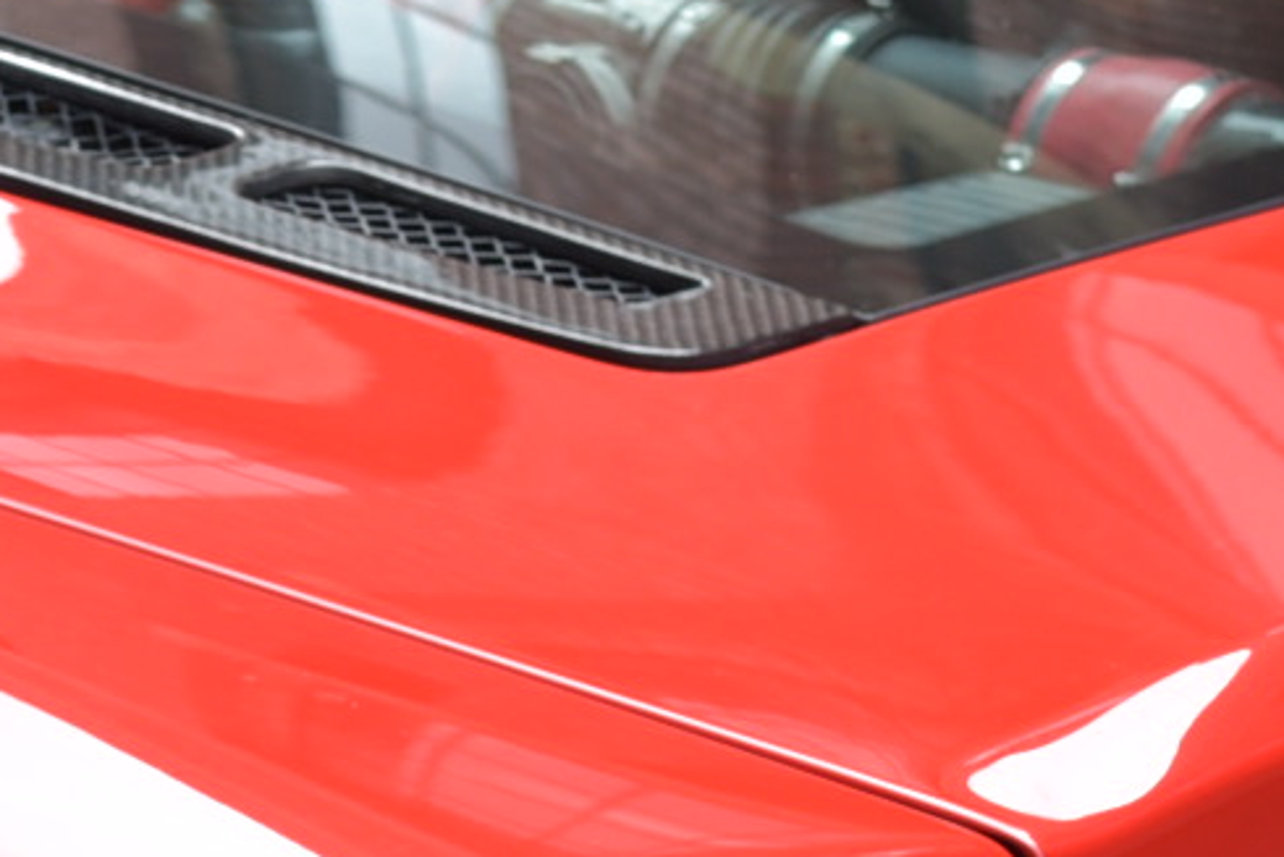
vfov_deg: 5.2
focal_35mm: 263
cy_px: 1127
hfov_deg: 7.7
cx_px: -490
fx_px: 9383
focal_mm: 35
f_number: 4
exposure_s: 1/60
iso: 80
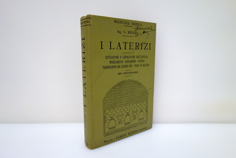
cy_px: 79
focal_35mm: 28
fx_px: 184
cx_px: 118
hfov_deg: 65.5
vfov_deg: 46.4
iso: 800
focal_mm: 10.4
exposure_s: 1/100
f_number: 2.5
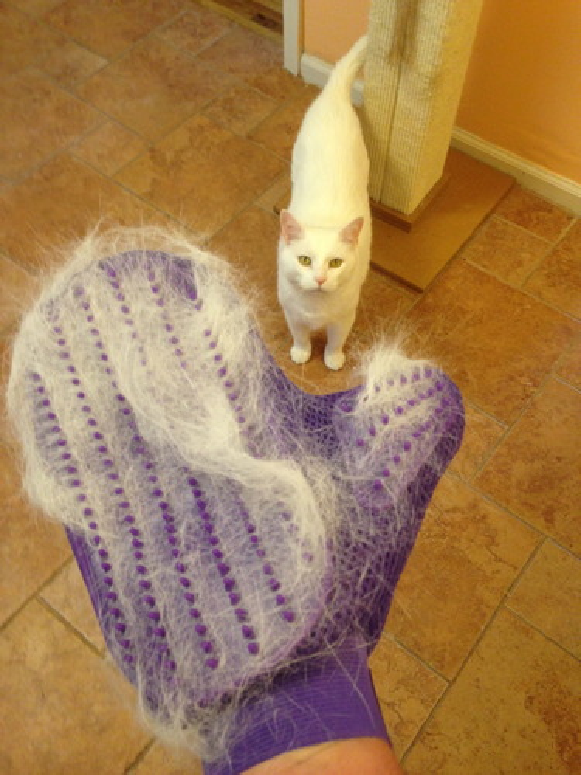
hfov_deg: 42.9
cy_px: 388
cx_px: 290
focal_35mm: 33
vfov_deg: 55.4
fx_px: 739
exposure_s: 1/20
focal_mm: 4.13
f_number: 2.4
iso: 160
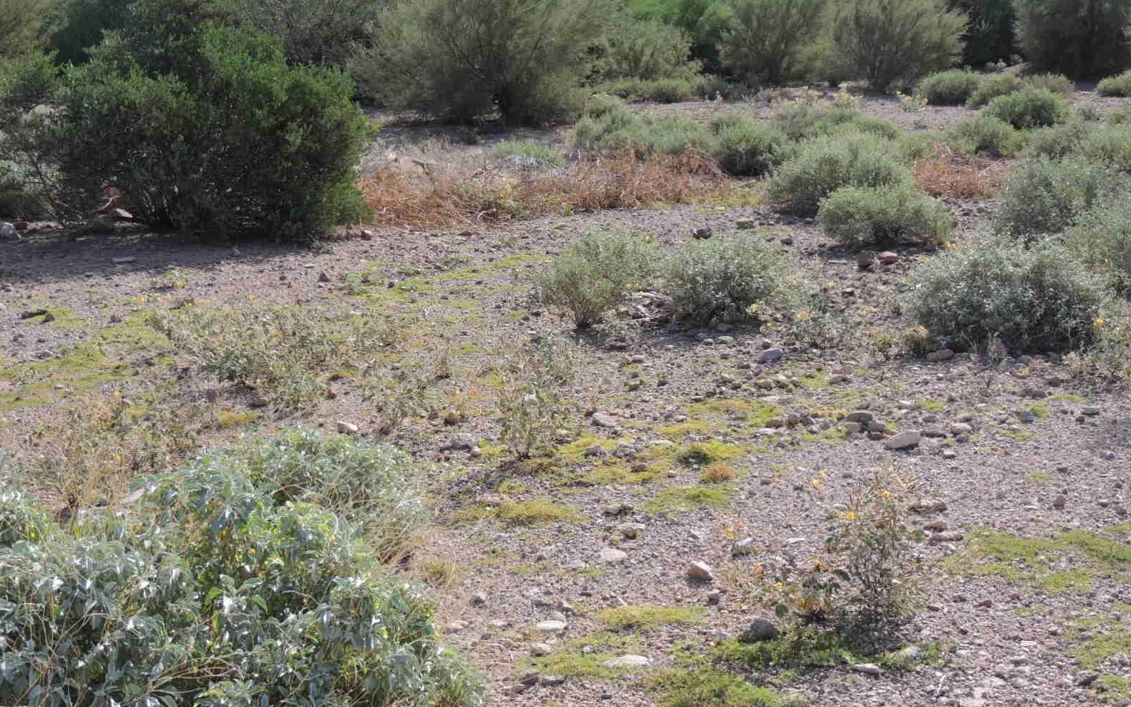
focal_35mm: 50
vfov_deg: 25.8
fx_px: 1541
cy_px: 374
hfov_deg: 40.3
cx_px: 565
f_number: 3.5
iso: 100
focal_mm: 8.3
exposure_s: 1/800
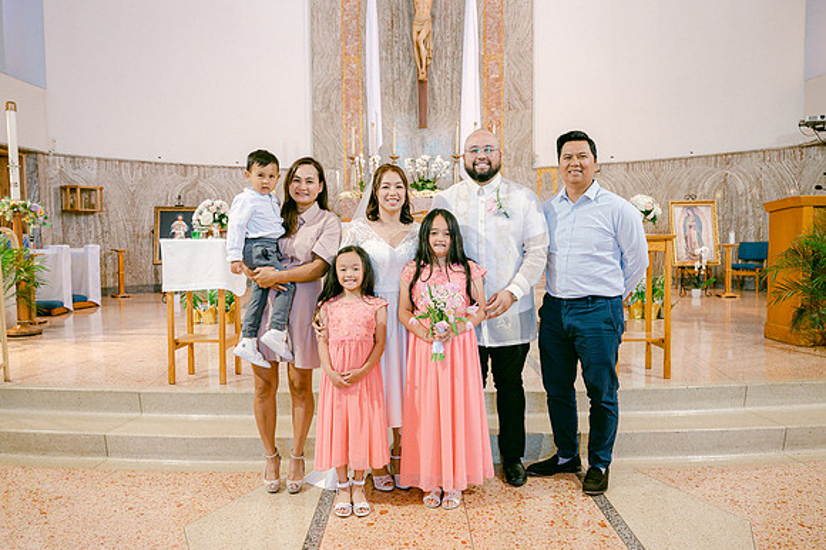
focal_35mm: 28
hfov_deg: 64.8
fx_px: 651
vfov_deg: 45.8
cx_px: 410
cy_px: 275
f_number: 4
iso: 1600
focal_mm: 28
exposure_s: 1/125
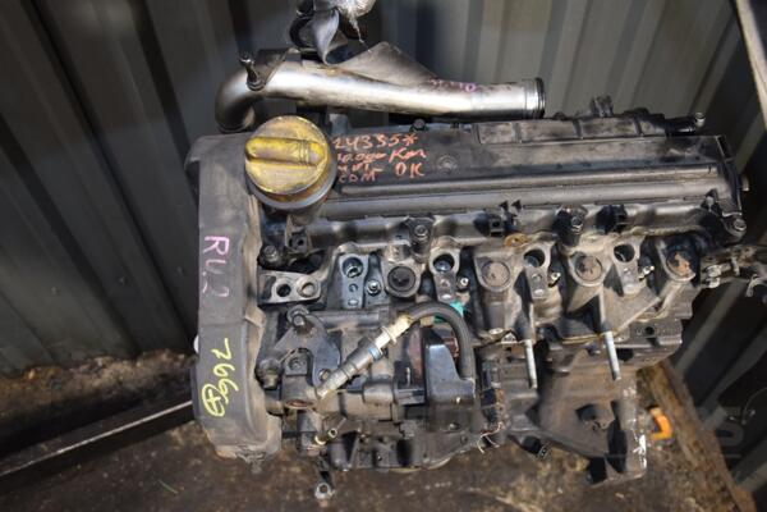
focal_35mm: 32
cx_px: 384
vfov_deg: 41.7
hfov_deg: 59.5
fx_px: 671
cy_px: 256
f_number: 5
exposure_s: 1/100
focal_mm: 21
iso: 800
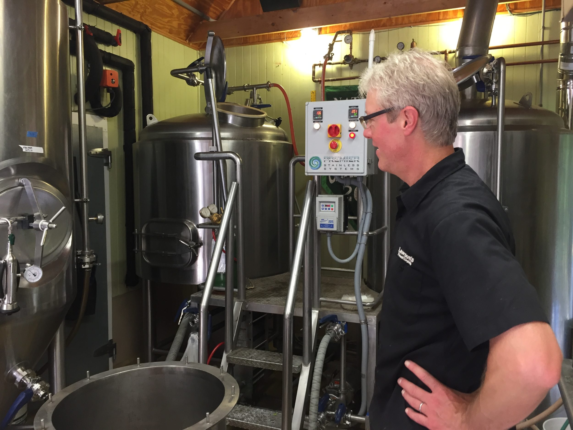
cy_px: 215
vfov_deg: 48.2
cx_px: 286
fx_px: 480
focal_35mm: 29
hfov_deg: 61.7
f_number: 2.2
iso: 80
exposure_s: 1/30
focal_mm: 4.15
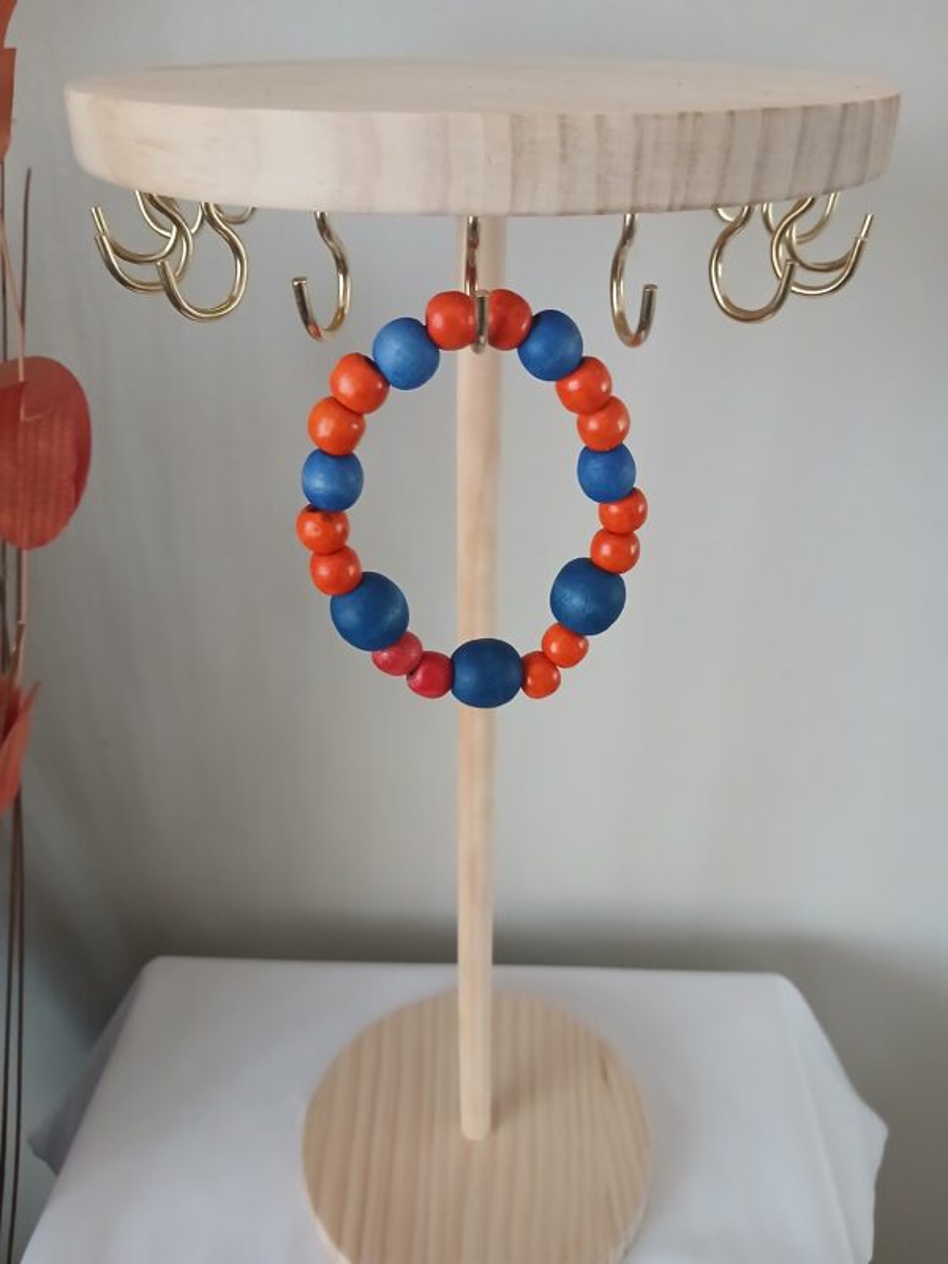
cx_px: 474
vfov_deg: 65.3
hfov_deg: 51.4
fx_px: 986
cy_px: 632
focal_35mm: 27
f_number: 1.8
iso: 500
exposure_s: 1/25
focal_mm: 3.98
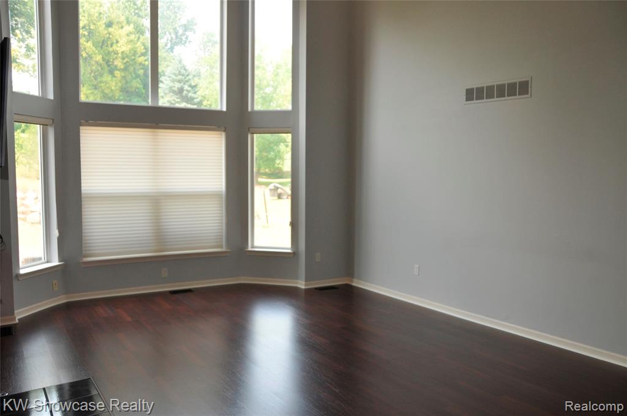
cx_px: 314
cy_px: 208
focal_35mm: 30
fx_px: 522
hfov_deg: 62.0
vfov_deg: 43.5
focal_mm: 20
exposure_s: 1/250
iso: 400
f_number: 4
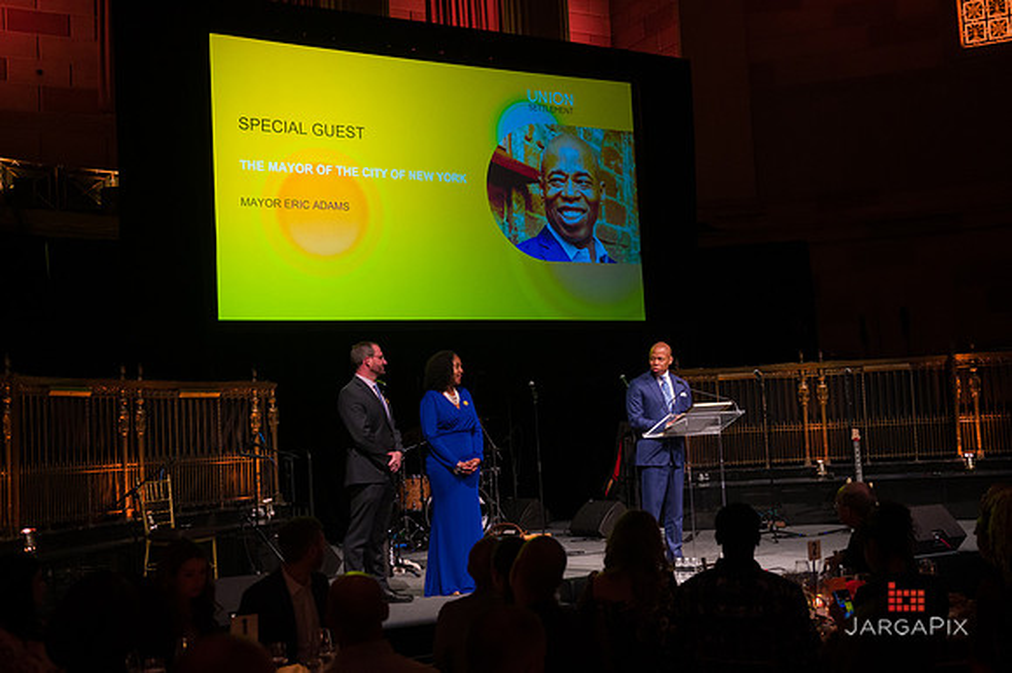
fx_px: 1180
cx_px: 506
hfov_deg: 46.4
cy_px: 336
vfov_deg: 31.9
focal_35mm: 42
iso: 3200
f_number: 4
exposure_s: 1/400
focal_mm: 42
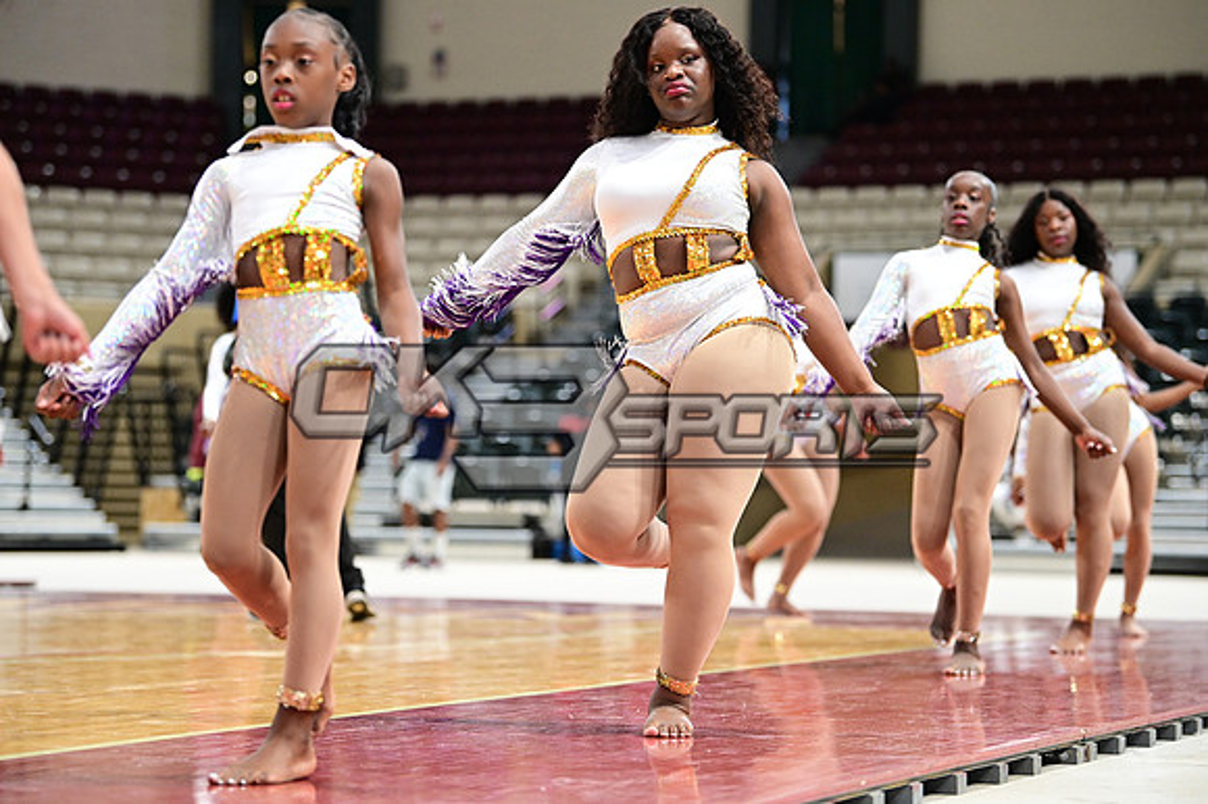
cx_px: 604
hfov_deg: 20.0
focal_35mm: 102
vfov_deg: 13.4
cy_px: 402
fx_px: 3421
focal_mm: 102
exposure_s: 1/1000
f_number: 3.2
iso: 6400
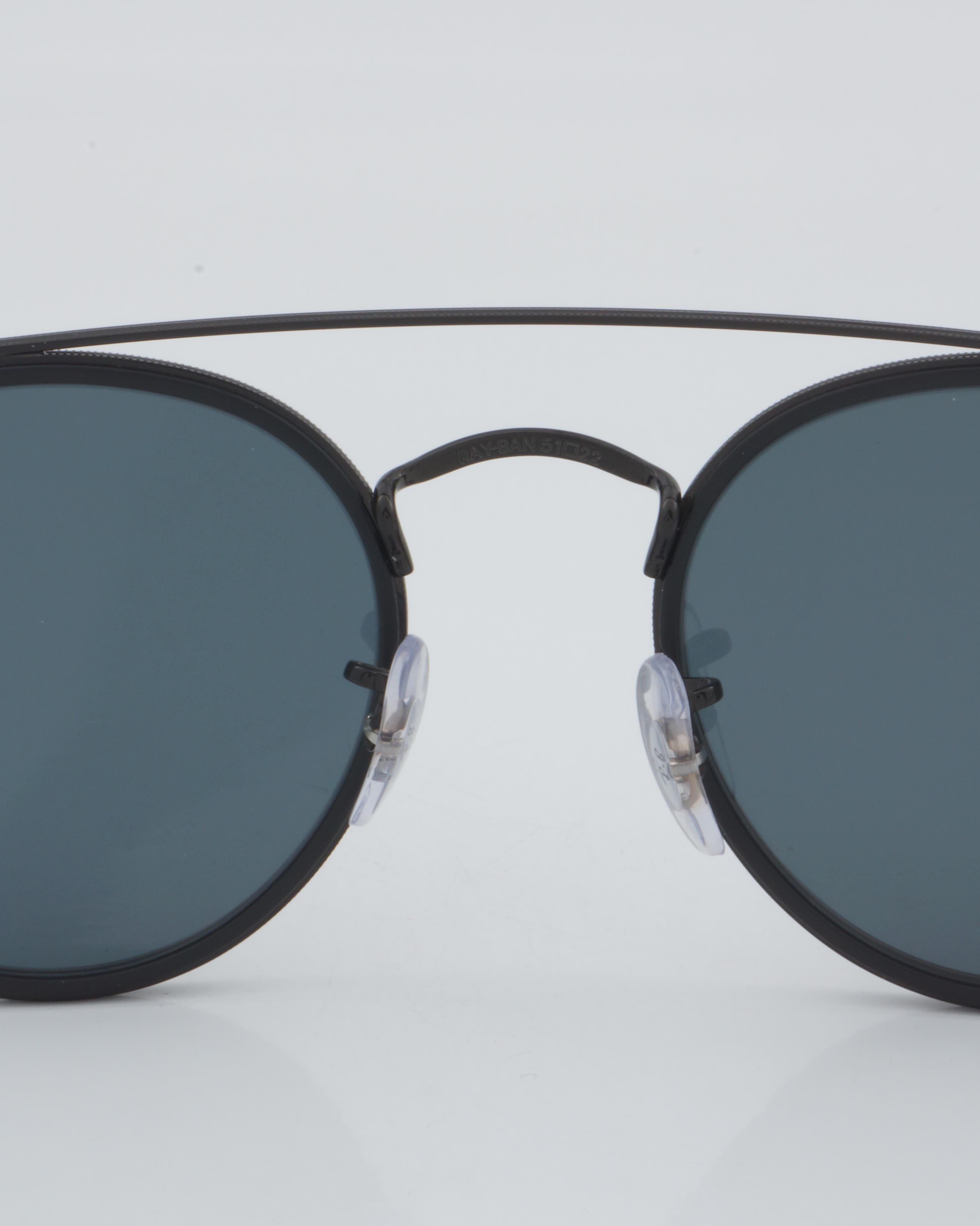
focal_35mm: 117
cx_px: 538
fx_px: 4231
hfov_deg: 13.2
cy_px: 615
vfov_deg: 16.5
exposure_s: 1/3
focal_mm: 55
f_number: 32
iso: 100
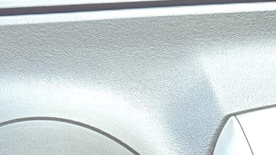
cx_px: 11
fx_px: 952
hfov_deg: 16.2
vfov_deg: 7.8
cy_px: 497
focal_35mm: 130
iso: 400
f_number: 1.8
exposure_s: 1/120
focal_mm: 5.4
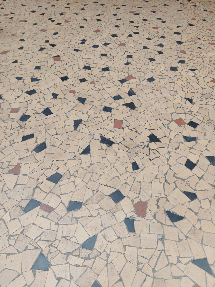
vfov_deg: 71.6
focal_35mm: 24
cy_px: 144
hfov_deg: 56.8
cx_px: 108
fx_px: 199
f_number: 1.8
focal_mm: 5.23
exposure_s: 1/50
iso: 64
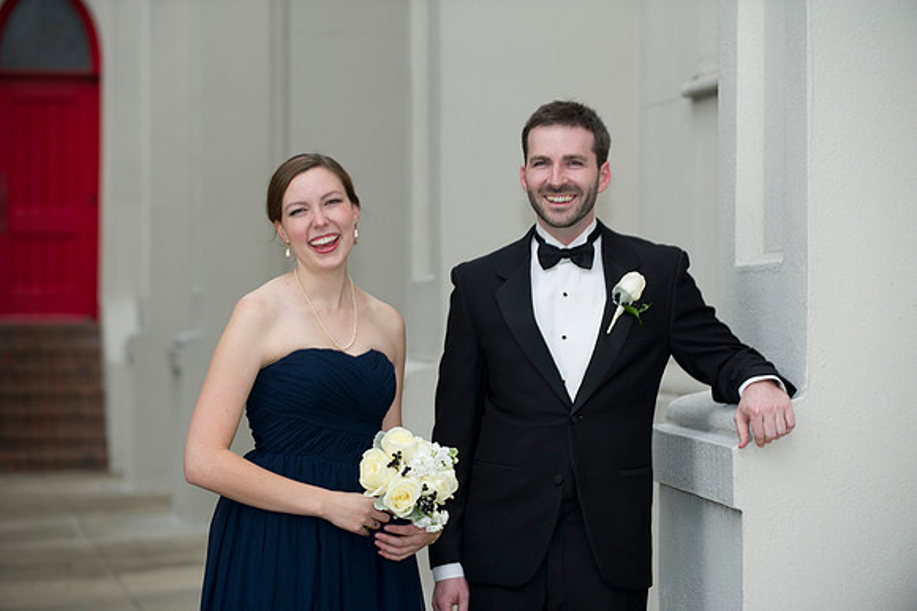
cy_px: 306
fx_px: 3055
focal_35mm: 120
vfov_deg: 11.4
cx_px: 458
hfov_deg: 17.1
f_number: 3.5
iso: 400
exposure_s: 1/125
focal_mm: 120
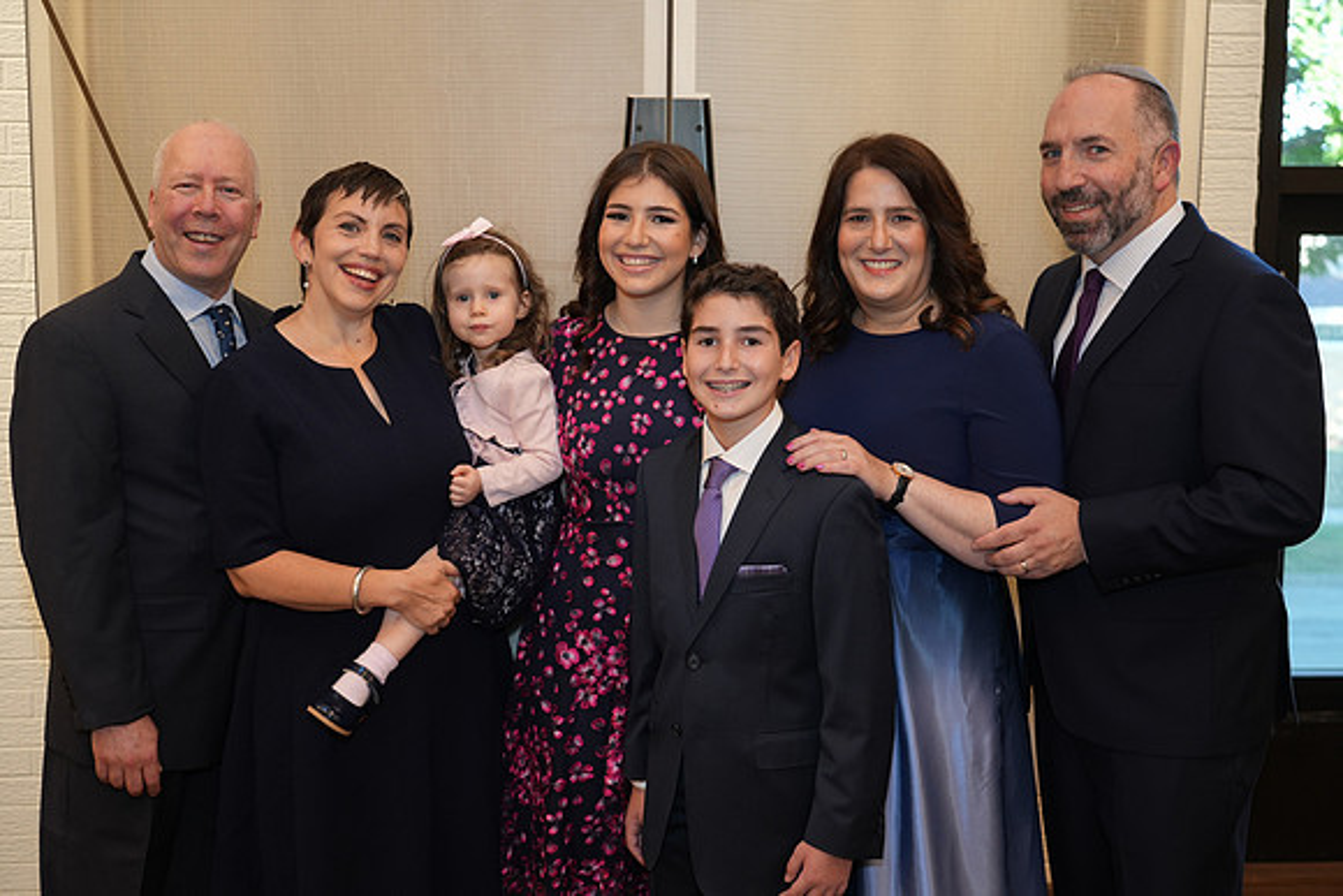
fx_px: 1642
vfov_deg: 30.5
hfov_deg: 44.5
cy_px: 448
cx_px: 672
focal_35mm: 44
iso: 640
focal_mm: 44
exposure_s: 1/80
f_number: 4
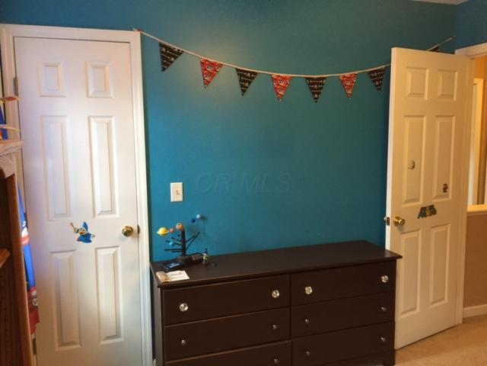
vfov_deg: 48.2
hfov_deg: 61.7
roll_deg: +0.8
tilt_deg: -7.1
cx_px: 244
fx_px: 408
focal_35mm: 29
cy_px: 183
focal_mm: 4.15
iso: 100
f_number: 2.2
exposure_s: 1/15
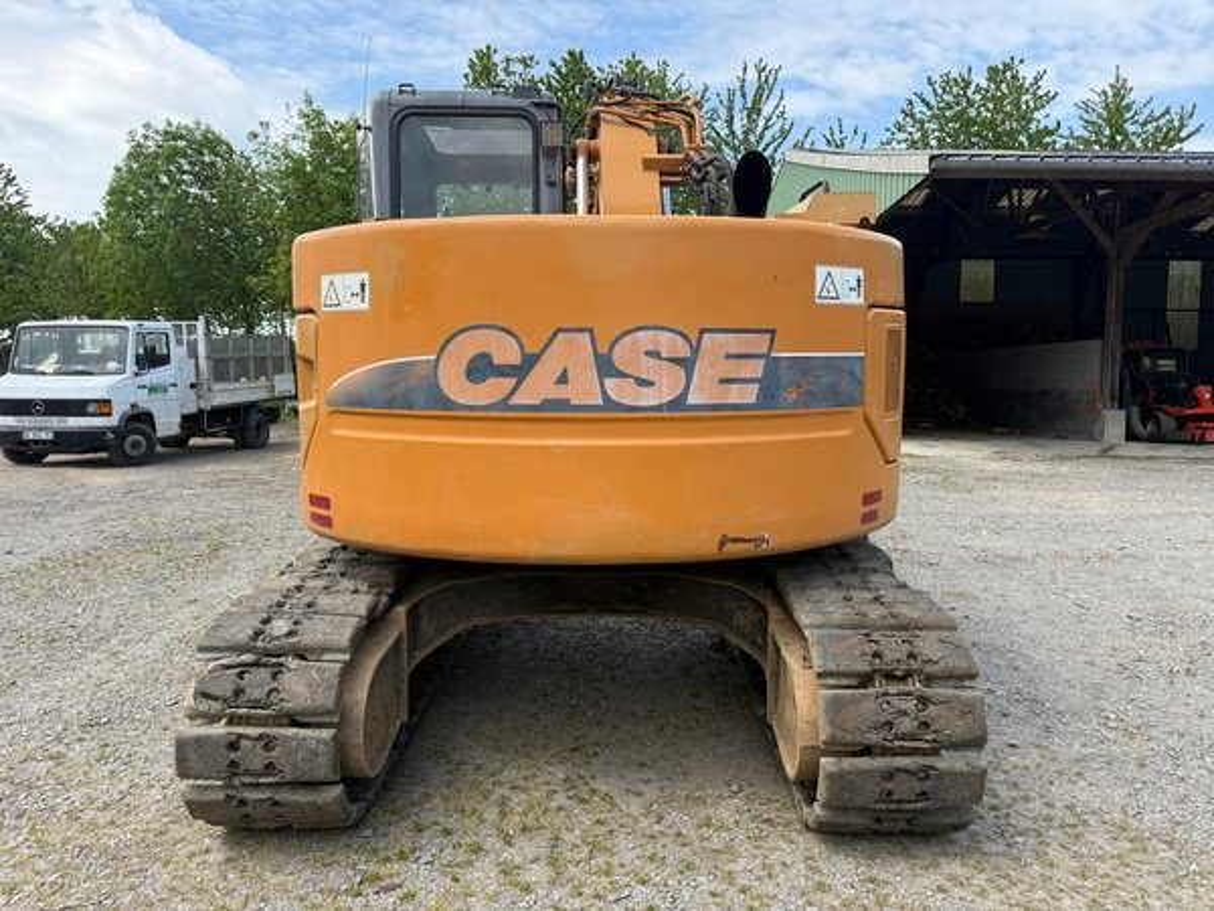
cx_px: 607
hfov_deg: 71.6
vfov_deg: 56.8
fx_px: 842
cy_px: 456
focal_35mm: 24
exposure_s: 1/2053
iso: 100
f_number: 1.78
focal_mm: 6.76
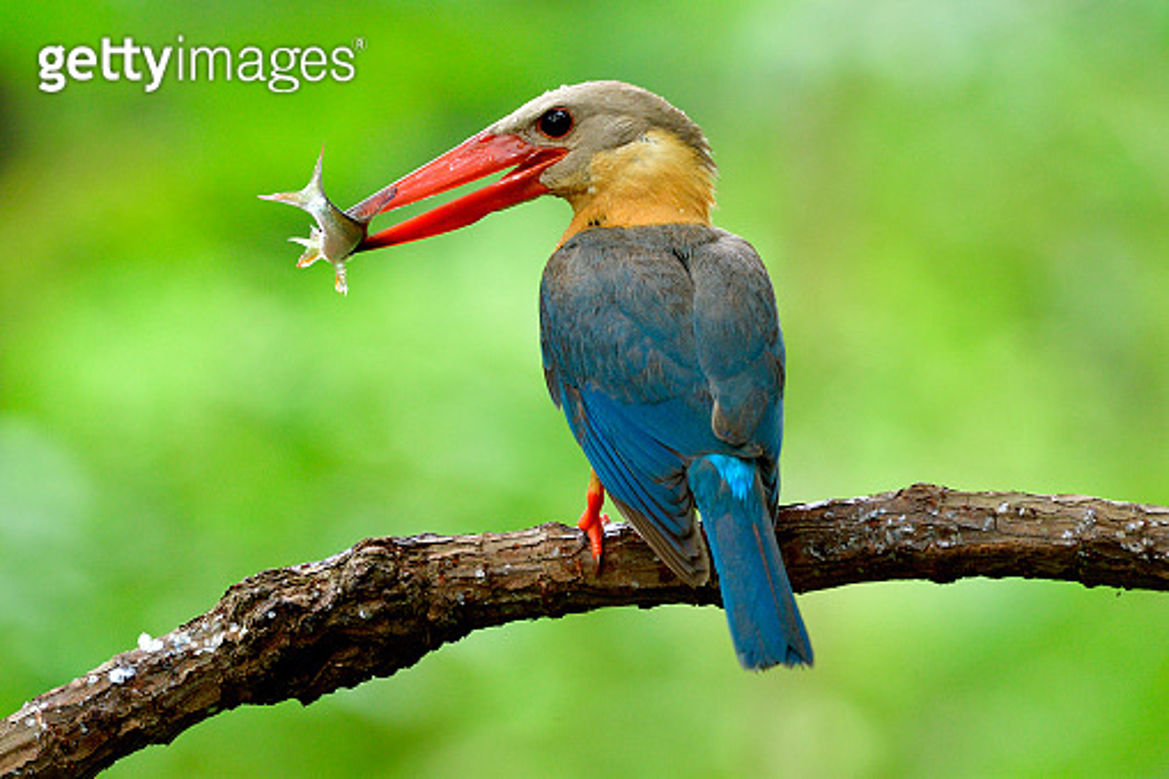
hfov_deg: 2.8
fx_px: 24345
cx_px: 584
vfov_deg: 1.8
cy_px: 390
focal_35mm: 750
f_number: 6.3
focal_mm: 500
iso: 1600
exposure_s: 1/100
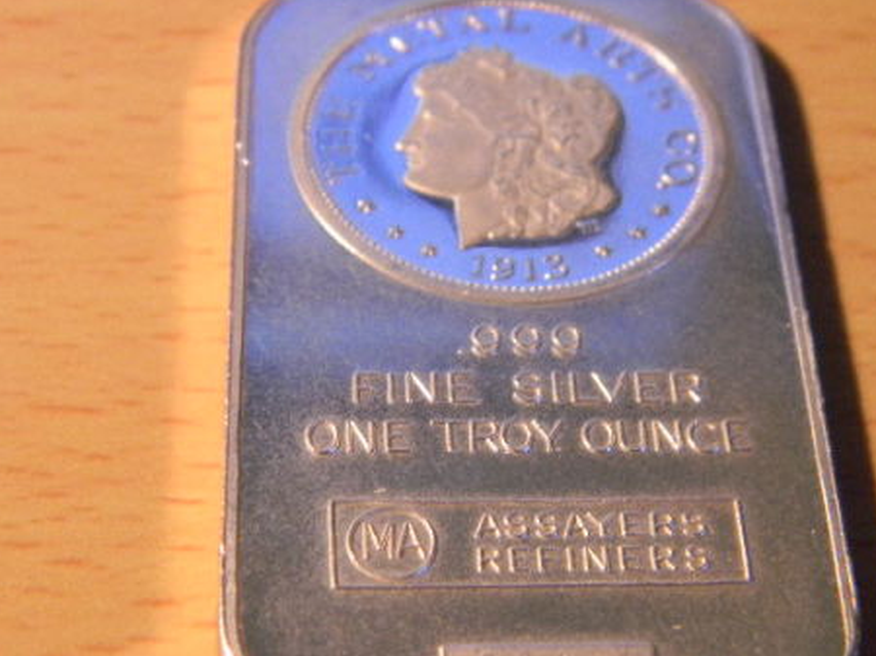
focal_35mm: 82
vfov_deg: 18.0
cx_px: 504
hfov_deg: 23.8
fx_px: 2074
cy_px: 361
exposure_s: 1/20.5
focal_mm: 12.2
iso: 400
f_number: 4.3
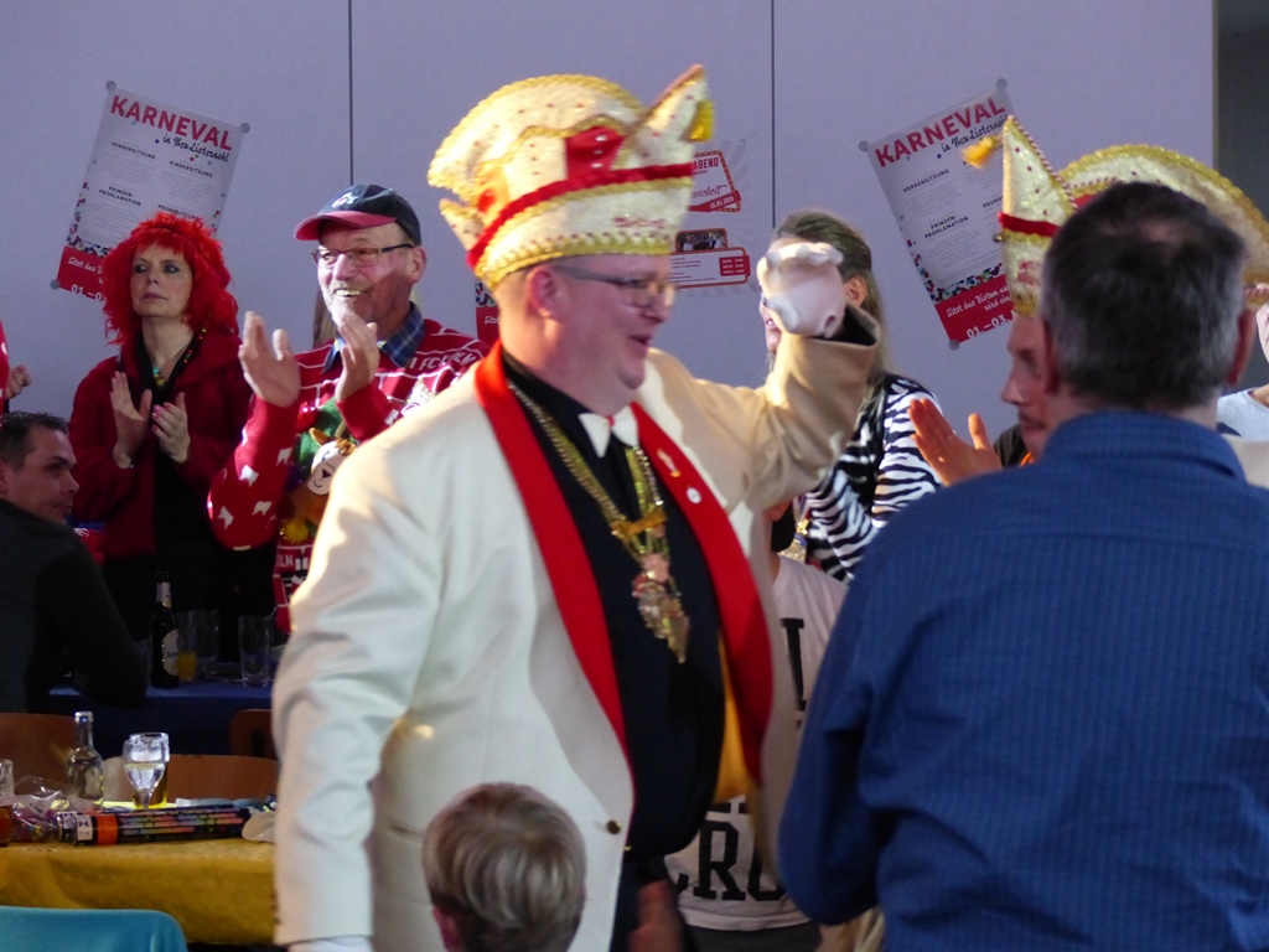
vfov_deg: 10.4
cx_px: 634
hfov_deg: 13.9
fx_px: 5206
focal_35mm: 142
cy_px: 476
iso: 640
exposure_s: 1/60
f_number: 2.8
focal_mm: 25.6
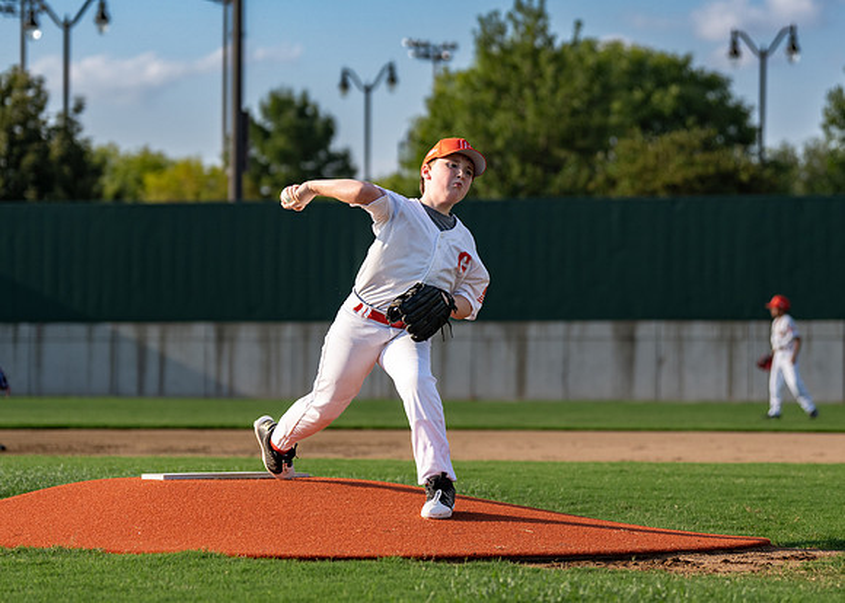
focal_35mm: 145
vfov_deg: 9.9
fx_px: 3468
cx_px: 462
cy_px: 270
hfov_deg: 13.9
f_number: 2.8
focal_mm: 95
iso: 200
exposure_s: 1/4000
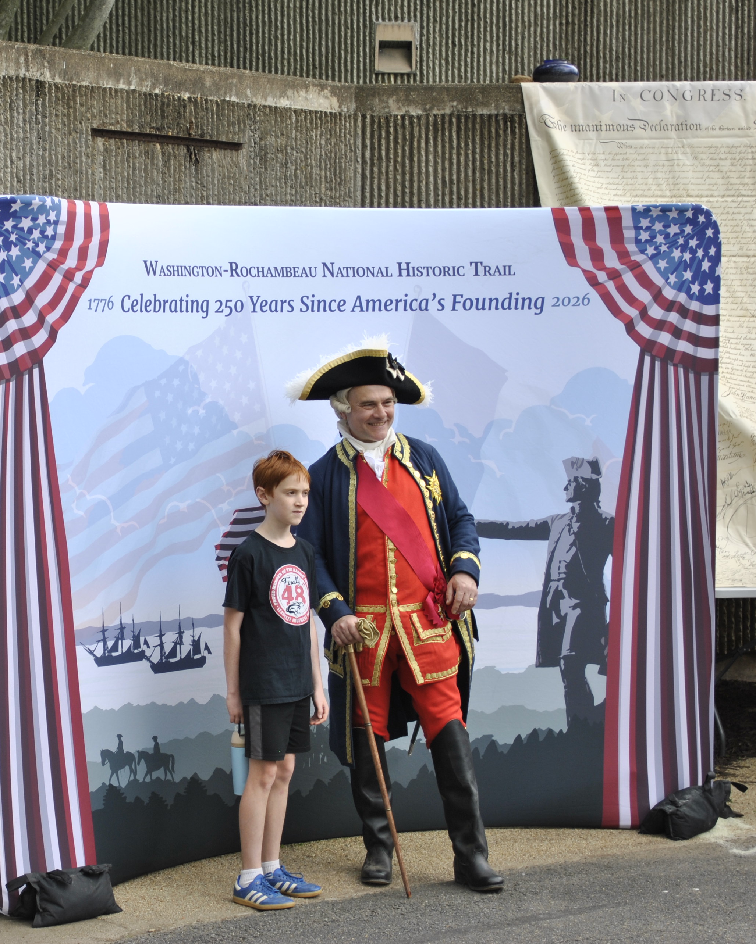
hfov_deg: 17.8
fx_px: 2377
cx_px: 58
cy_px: 475
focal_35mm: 85
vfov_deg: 22.5
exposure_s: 1/160
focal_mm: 40
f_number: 5.3
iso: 100
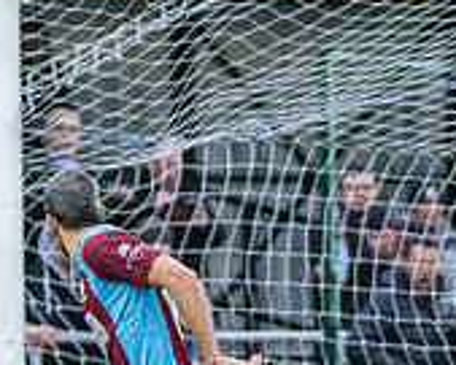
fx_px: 12126
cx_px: 235
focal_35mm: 899
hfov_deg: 2.2
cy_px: 531
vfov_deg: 1.7
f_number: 2.8
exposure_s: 1/1250
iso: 4000
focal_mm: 140
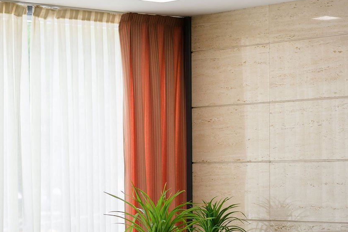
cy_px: 200
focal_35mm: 123
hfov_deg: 16.6
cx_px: 218
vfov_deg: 11.1
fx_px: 1188
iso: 200
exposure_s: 1/250
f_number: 2.8
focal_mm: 50
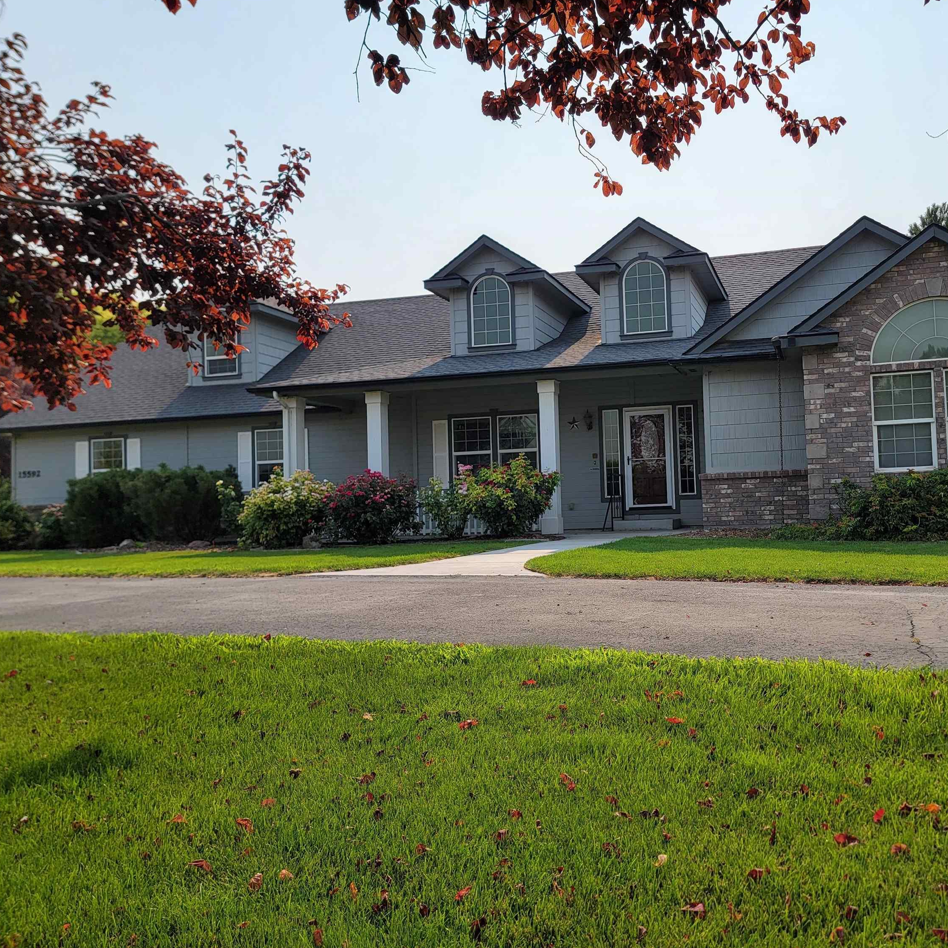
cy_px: 467
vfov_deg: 55.6
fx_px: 899
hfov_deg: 54.8
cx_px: 609
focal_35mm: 29
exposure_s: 1/1215
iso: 16
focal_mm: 6.7
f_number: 1.8
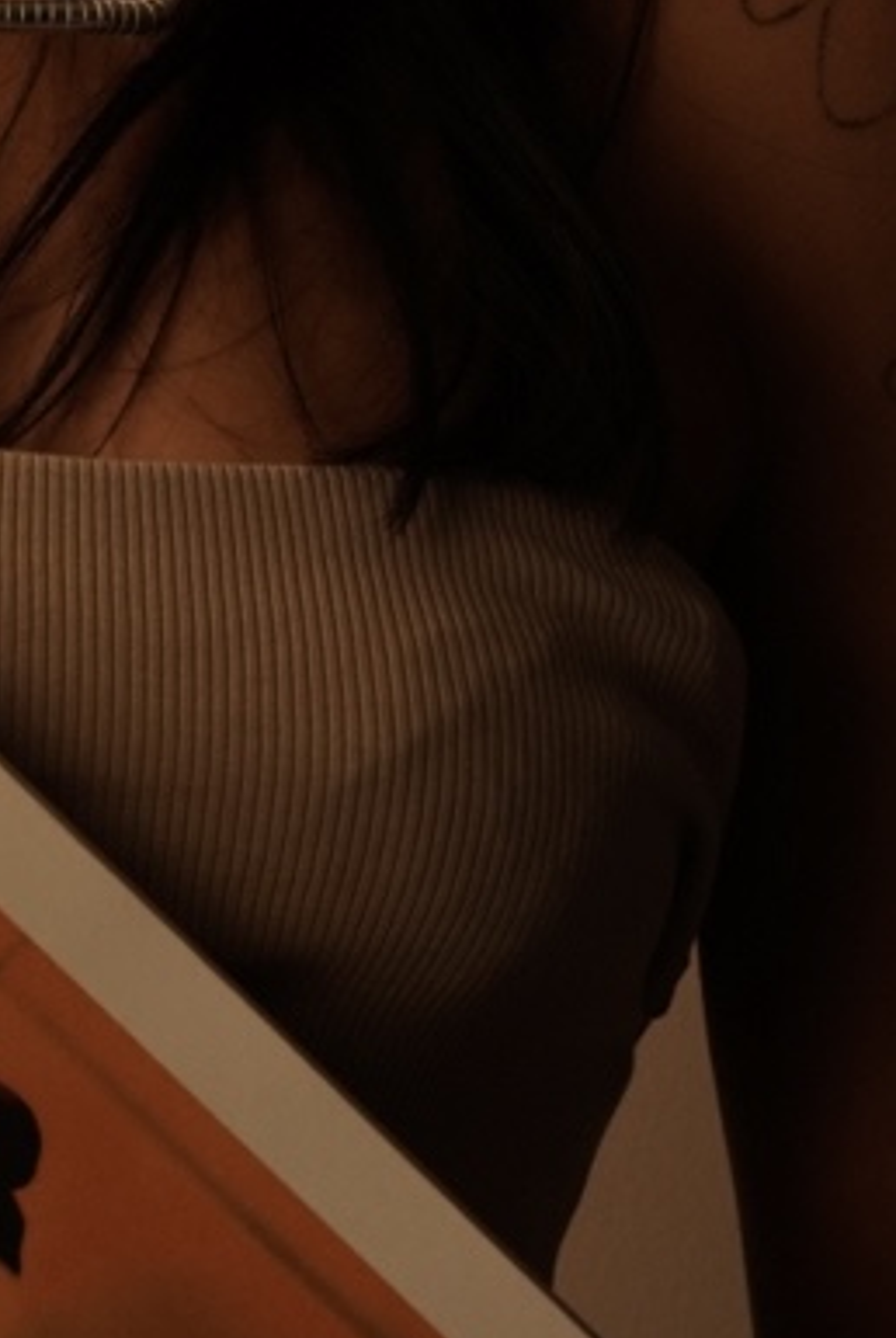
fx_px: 8187
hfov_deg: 6.2
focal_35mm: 220
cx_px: -243
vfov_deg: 9.3
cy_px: 563
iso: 400
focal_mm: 35
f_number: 5.6
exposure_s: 1/100
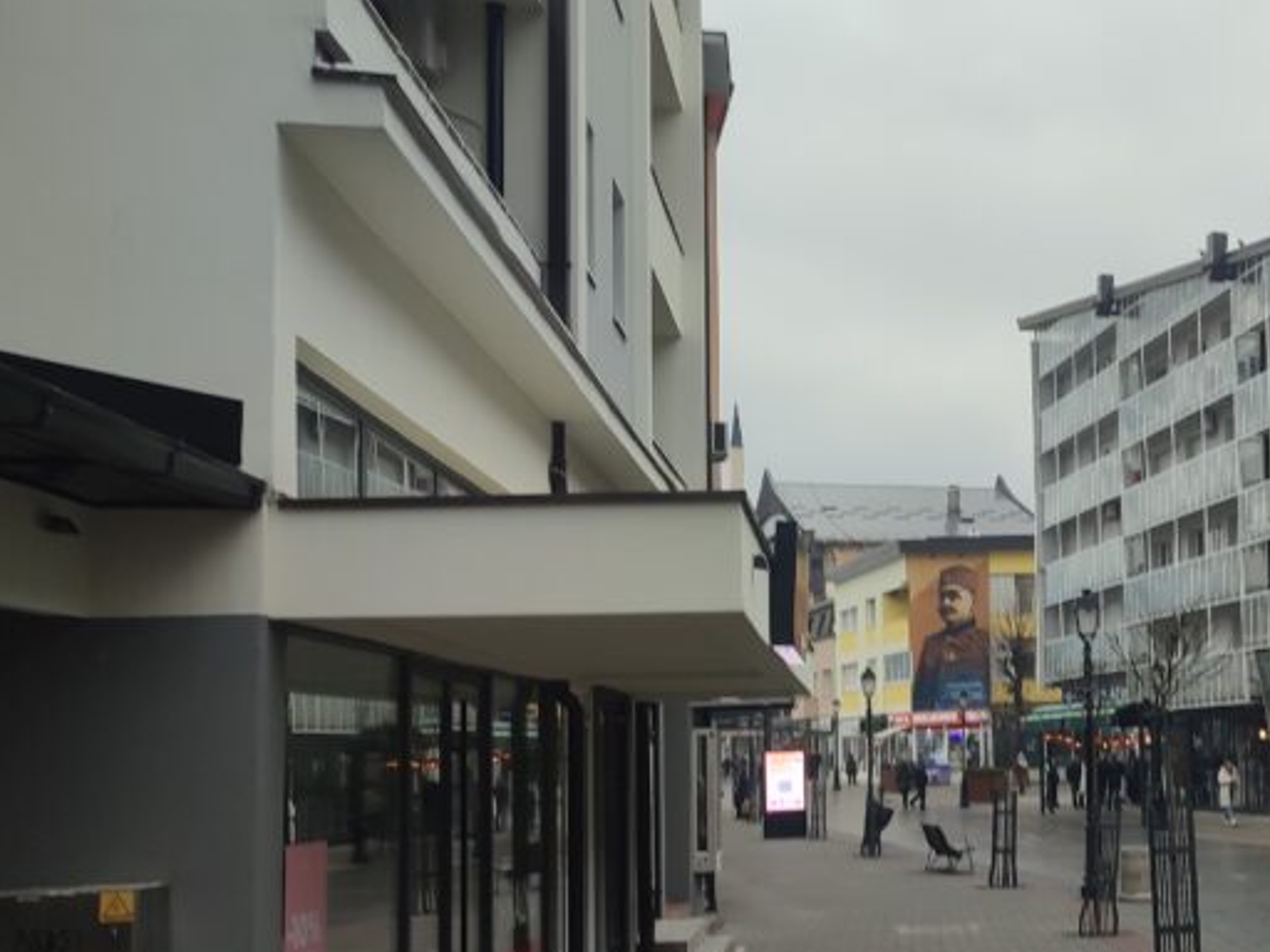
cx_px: 1141
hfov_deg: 35.9
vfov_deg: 29.0
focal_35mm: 50
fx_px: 1834
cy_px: 593
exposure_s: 1/103
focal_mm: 6.04
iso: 50
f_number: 1.9
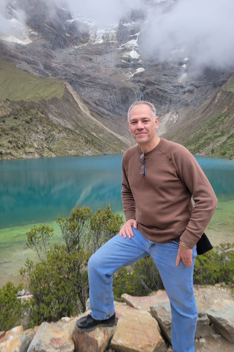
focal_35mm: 28
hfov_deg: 46.2
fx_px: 273
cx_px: 135
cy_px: 178
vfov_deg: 65.5
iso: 40
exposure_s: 1/1732
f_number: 1.8
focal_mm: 5.4
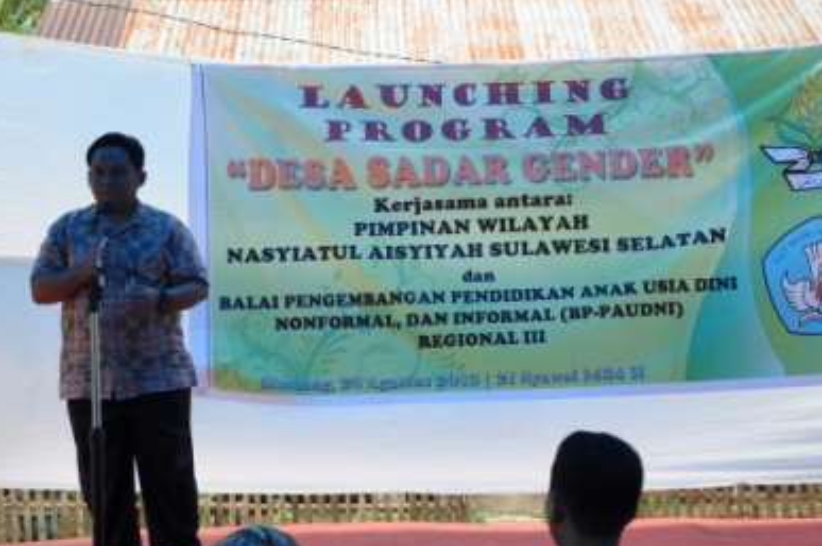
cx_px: 431
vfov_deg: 18.6
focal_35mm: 73
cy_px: 278
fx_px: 1665
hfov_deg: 27.7
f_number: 4.8
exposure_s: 1/200
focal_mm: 42
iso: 200
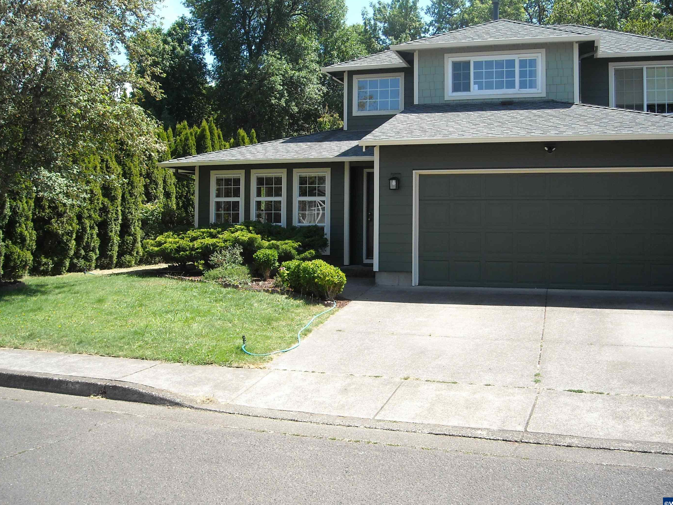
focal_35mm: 39
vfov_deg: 36.8
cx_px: 338
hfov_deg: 47.9
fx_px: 758
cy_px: 228
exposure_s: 1/384
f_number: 2.8
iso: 64
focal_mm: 5.7
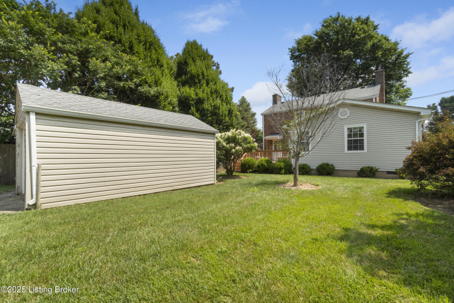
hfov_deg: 100.4
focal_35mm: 15
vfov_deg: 77.3
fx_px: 189
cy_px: 152
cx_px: 227
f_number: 10
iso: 400
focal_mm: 10
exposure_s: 1/500
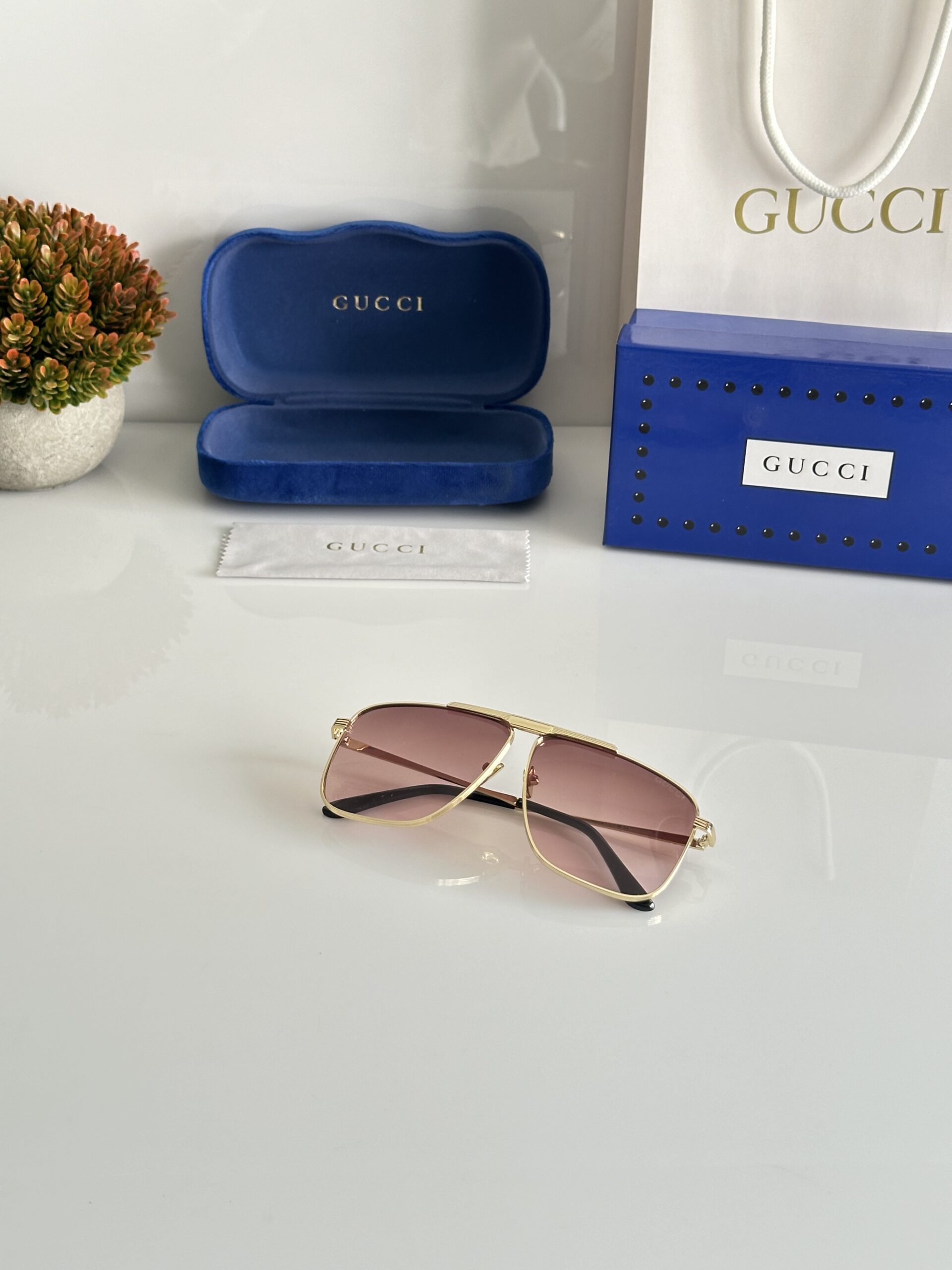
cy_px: 635
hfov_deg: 30.3
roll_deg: -1.2
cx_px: 476
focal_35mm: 48
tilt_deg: -31.8
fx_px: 1760
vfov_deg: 39.7
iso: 100
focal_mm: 6.86
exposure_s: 1/60
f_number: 1.78
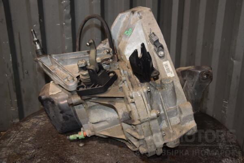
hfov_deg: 49.6
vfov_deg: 34.2
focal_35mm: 39
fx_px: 264
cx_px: 122
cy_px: 82
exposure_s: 1/60
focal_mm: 26
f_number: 5
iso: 800
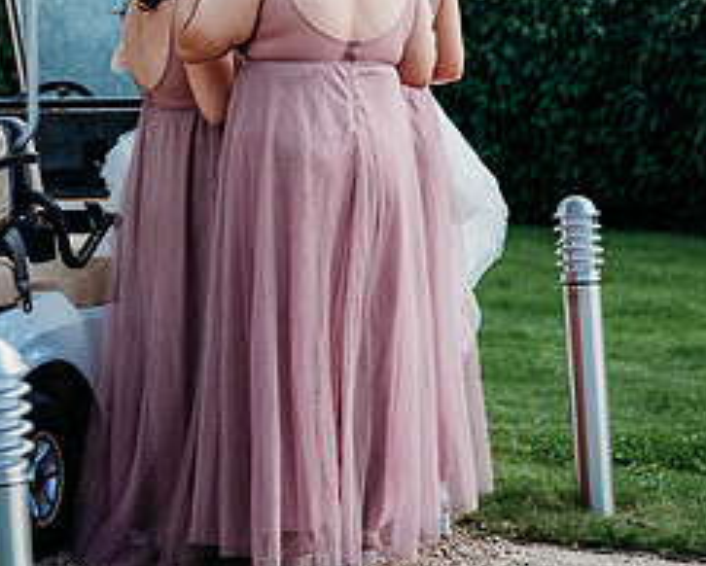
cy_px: 111
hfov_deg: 13.0
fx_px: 3095
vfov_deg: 10.4
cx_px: 314
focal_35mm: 148
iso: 100
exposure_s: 1/1250
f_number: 3.5
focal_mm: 85
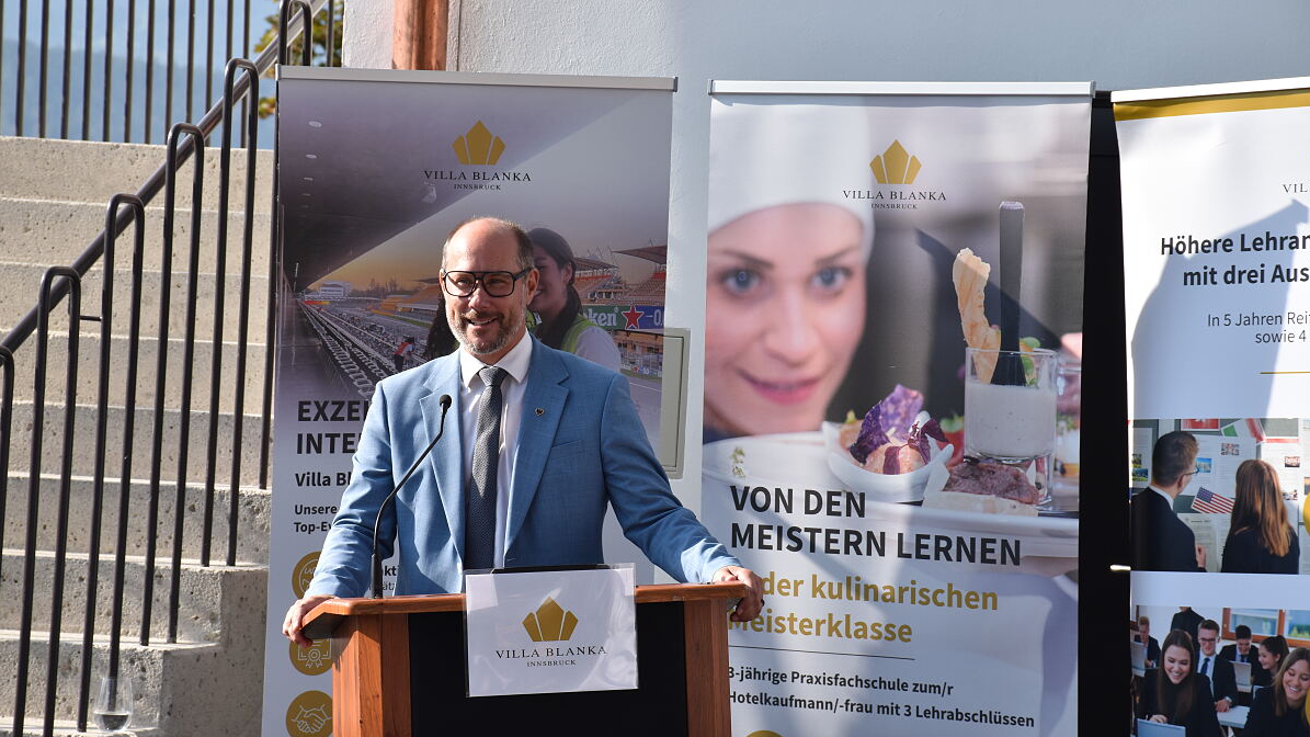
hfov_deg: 15.1
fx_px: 4932
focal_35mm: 142
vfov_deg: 8.5
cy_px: 396
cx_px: 657
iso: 200
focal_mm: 90
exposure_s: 1/320
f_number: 9
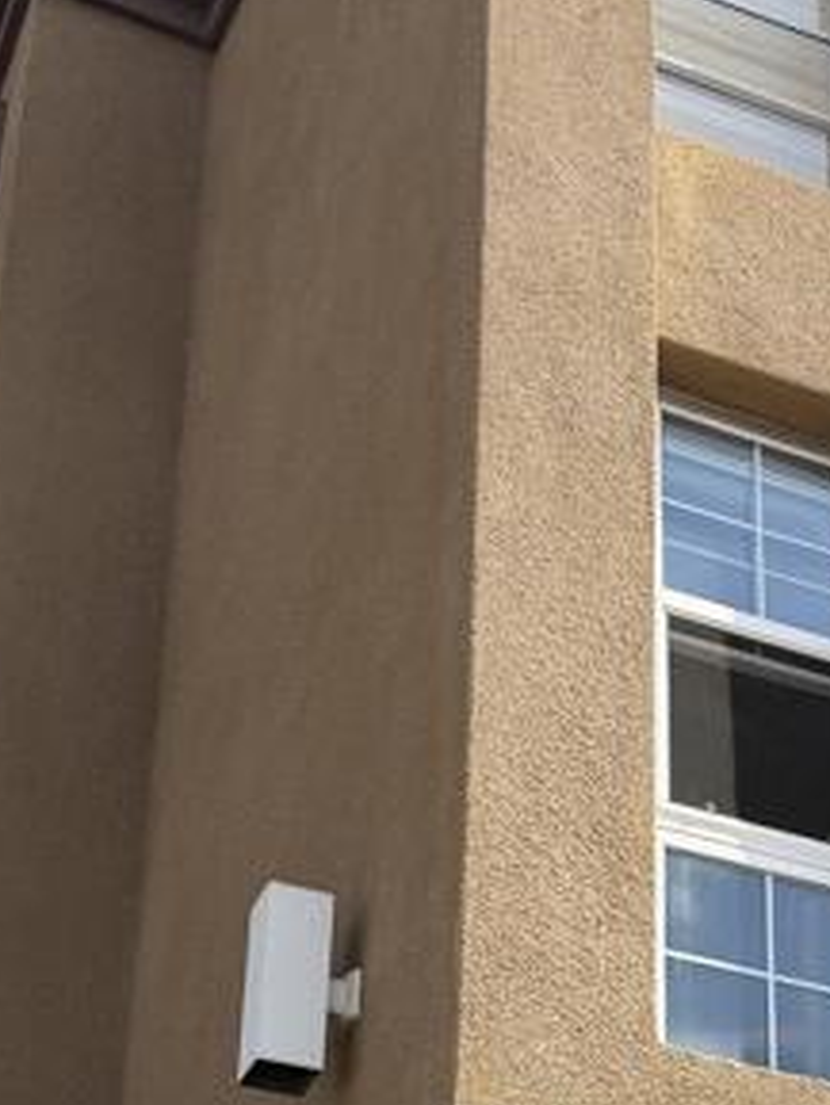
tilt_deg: +26.2
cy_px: 1013
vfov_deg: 22.4
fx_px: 2715
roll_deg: +1.7
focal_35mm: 85
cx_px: 796
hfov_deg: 17.1
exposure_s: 1/2801
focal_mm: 6.76
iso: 80
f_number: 1.78
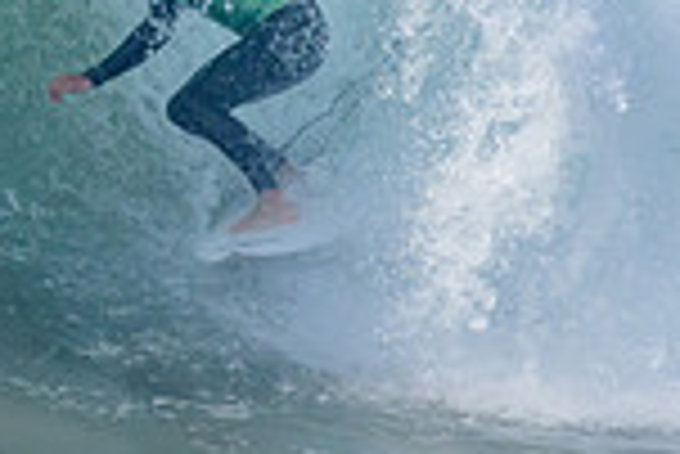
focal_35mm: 3834
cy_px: -128
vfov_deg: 0.4
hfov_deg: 0.5
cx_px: 126
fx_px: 72488
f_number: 11
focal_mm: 1000
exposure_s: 1/3200
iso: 1600
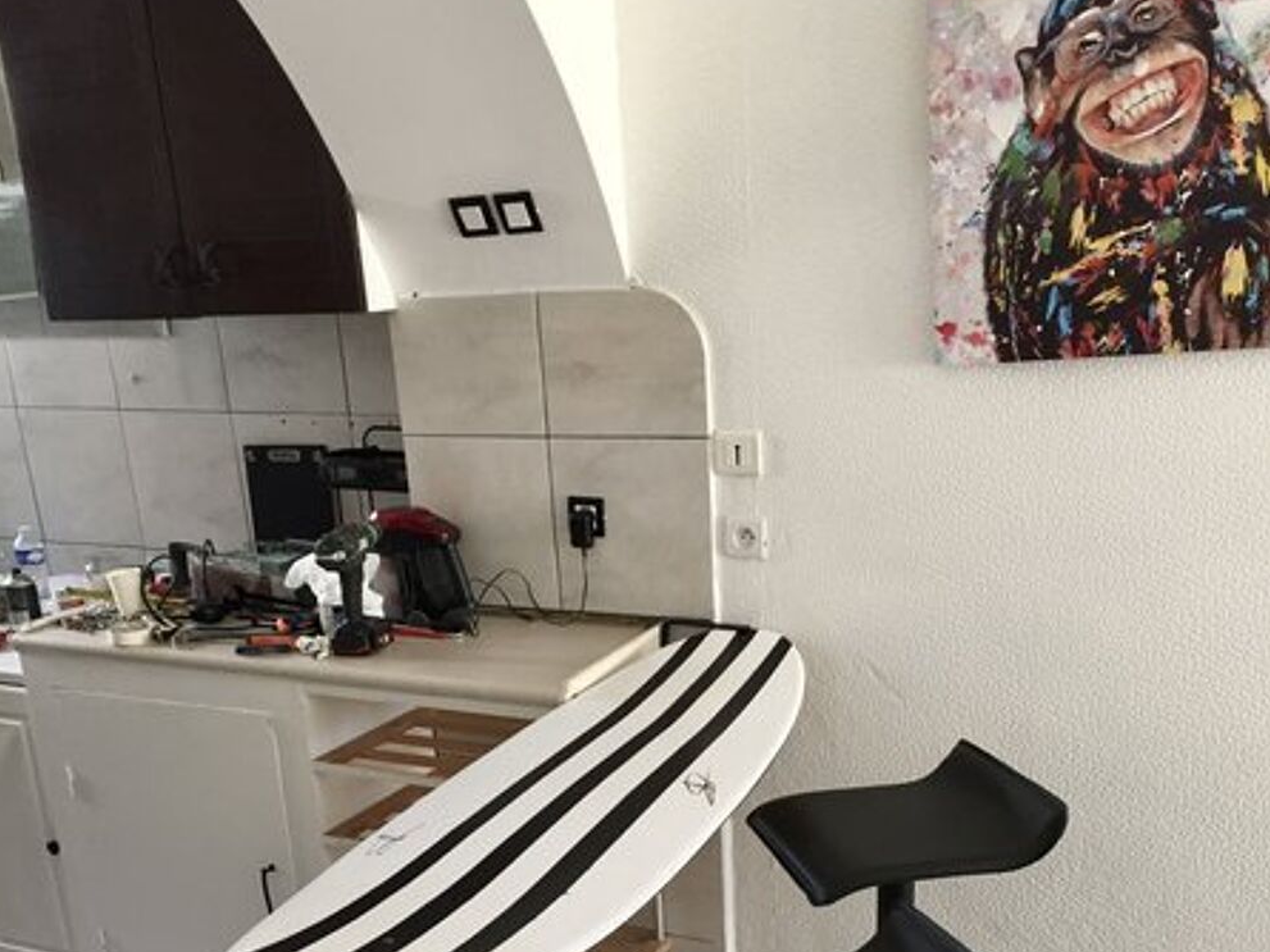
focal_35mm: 39
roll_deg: +3.2
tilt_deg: -20.5
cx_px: 633
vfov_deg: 35.5
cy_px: 778
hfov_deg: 47.9
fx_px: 1431
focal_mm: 4.15
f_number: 2.2
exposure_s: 1/33
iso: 80
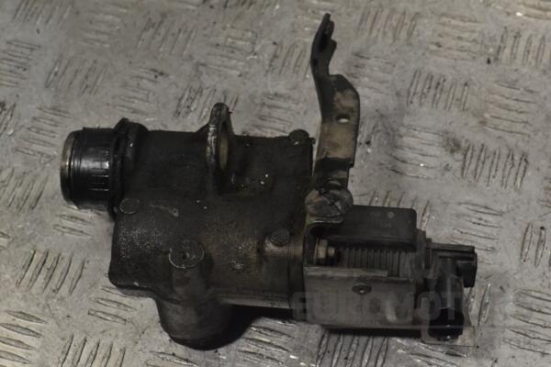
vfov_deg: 19.7
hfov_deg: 29.2
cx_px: 276
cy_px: 184
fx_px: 1056
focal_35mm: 69
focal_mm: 46
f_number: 10
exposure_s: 1/400
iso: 3200
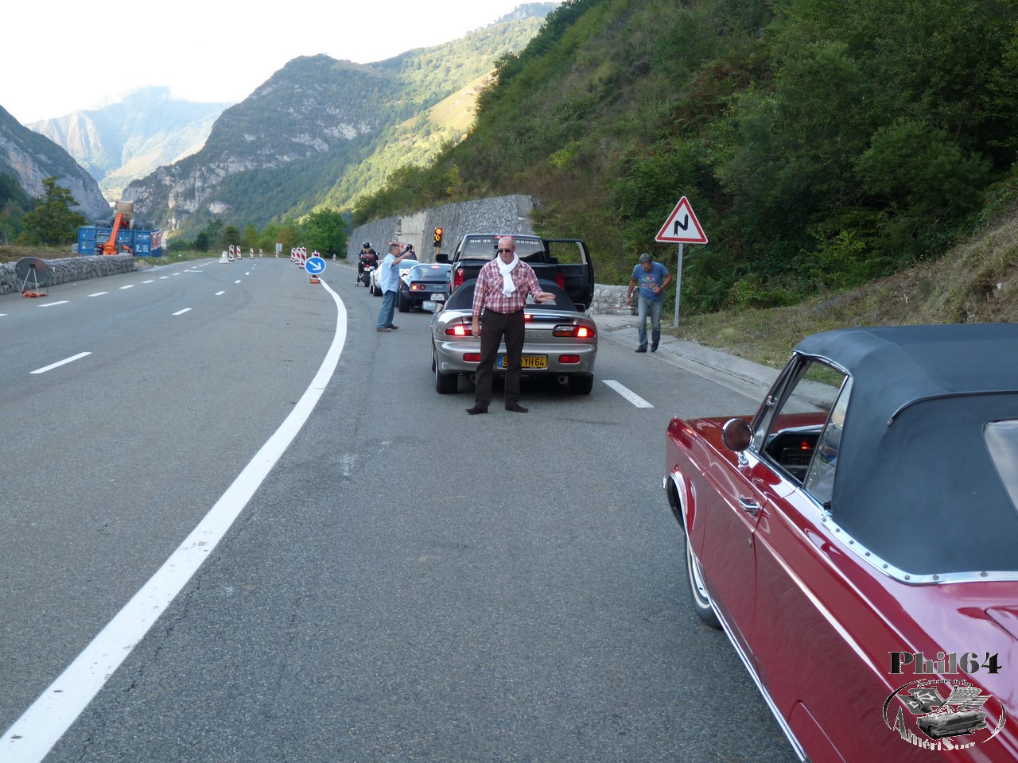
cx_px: 509
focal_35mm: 48
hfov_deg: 39.7
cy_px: 382
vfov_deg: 30.3
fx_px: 1412
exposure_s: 1/125
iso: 100
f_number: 3.6
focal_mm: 8.5
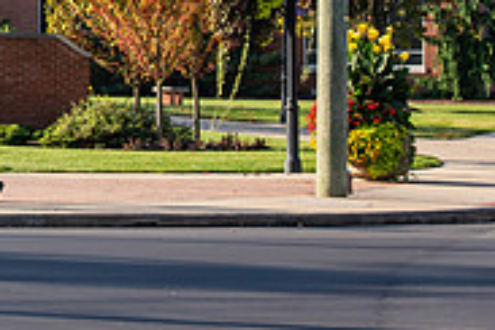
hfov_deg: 7.9
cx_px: -265
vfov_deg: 5.4
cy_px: -174
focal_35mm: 254
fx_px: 3492
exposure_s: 1/400
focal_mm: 80
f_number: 6.3
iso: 160
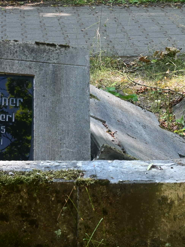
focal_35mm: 139
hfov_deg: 10.6
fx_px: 991
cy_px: 107
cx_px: 164
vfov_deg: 14.2
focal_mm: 45
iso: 500
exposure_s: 1/60
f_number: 11
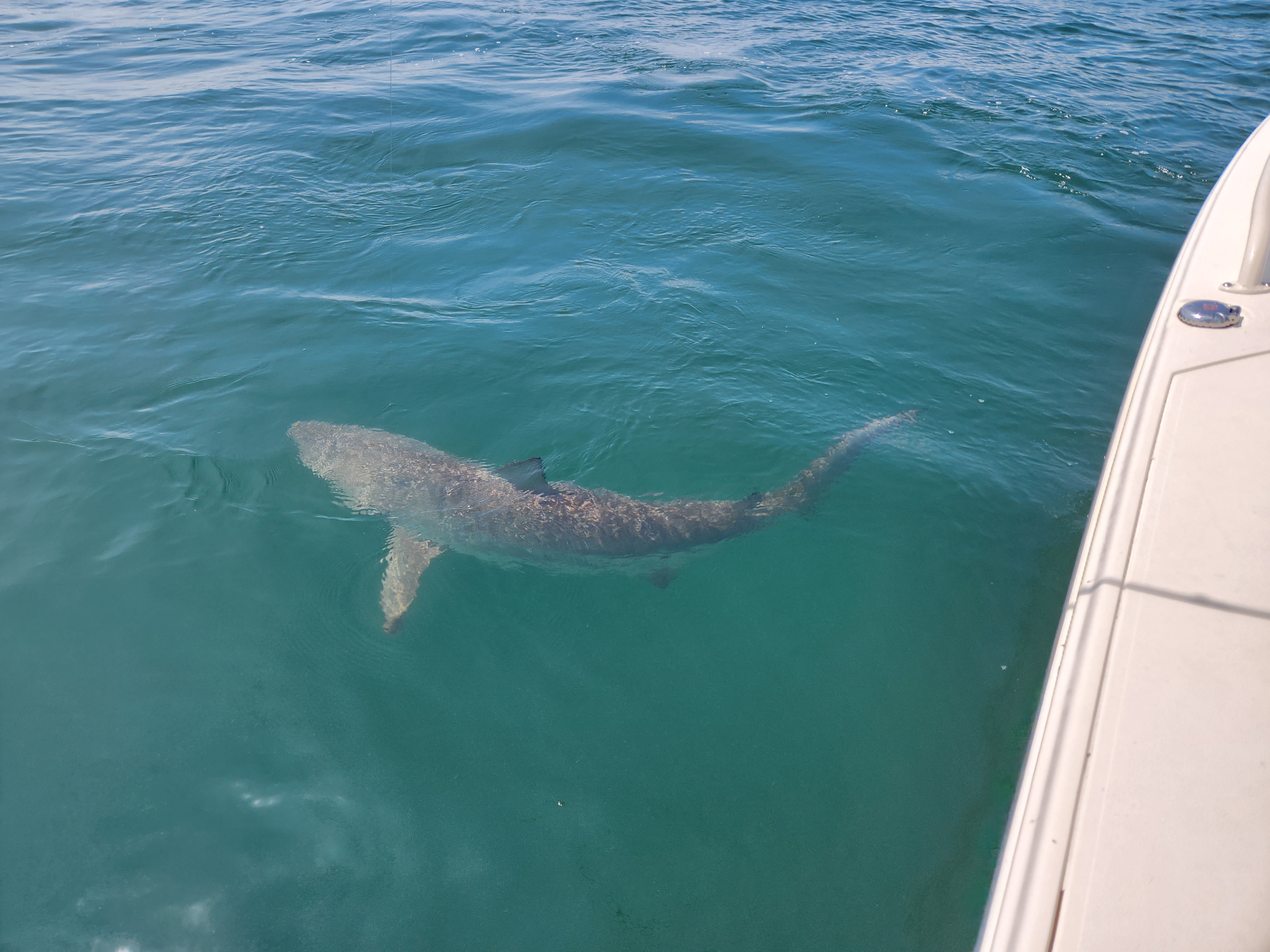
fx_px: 844
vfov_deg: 58.9
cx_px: 635
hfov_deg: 73.9
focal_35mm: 23
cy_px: 476
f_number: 1.8
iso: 20
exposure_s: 1/1951
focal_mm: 5.4
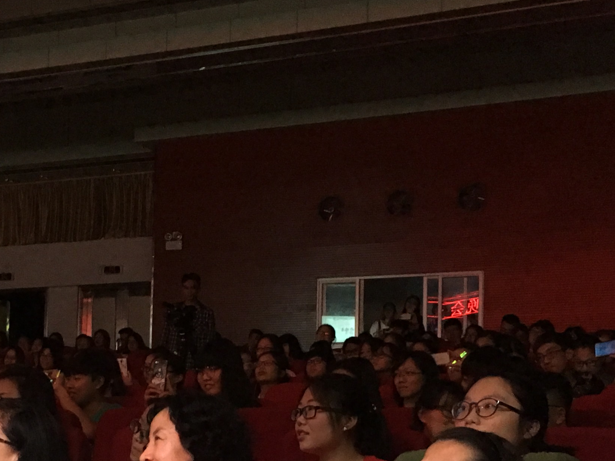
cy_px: 411
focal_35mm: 71
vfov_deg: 20.3
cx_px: 198
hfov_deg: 27.2
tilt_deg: +3.0
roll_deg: -0.6
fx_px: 1261
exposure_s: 1/17
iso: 320
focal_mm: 4.15
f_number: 2.2
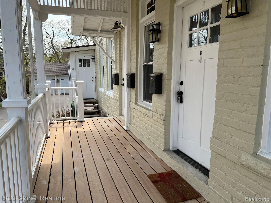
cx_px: 136
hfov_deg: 67.3
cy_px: 102
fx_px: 204
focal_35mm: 26
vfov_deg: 53.1
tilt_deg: -9.4
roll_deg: -0.1
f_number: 1.5
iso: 50
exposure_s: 1/2045
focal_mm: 5.7
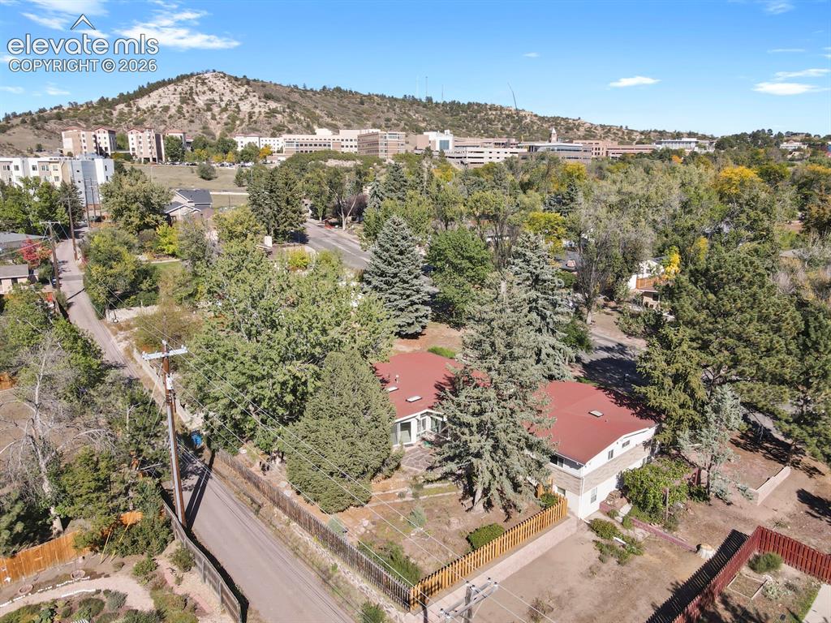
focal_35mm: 24
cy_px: 312
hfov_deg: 71.6
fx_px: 576
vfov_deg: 56.8
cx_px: 416
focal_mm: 4.5
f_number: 2.8
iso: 100
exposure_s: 1/350
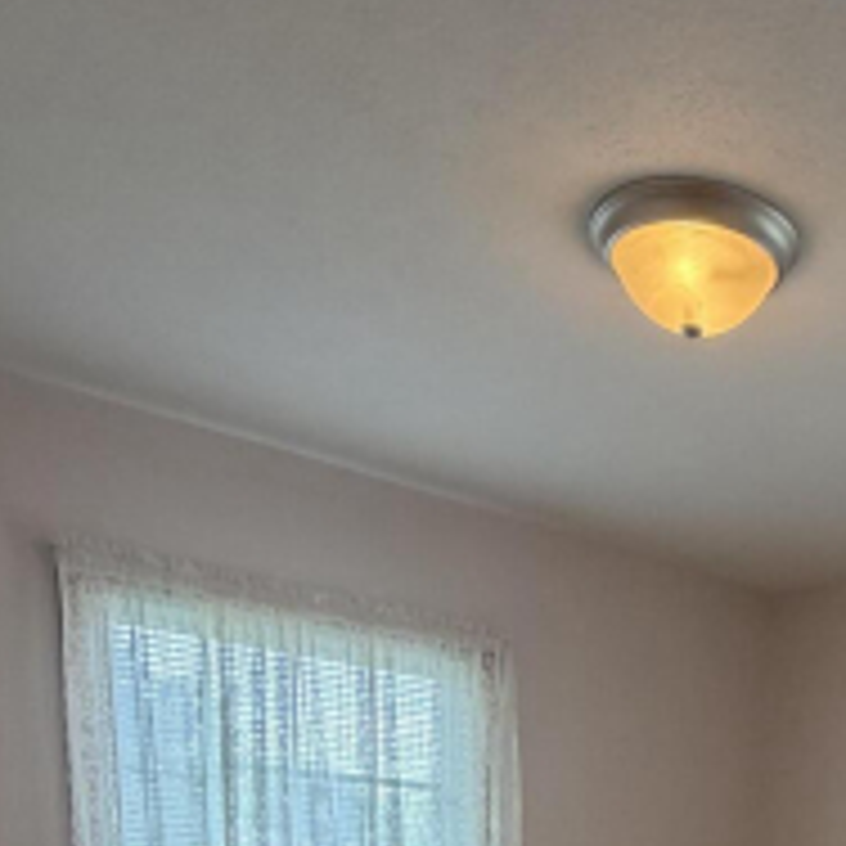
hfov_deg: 35.9
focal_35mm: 44
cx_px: 774
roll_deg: -3.5
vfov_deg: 28.6
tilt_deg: -13.4
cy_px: 1190
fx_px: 1217
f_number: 2.2
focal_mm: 2.22
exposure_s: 1/120
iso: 250
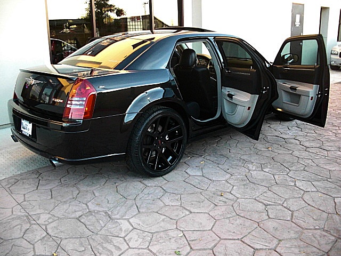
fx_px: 355
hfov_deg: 51.4
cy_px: 128
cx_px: 170
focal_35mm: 36
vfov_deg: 39.7
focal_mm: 6.3
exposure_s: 1/80
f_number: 2.8
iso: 400
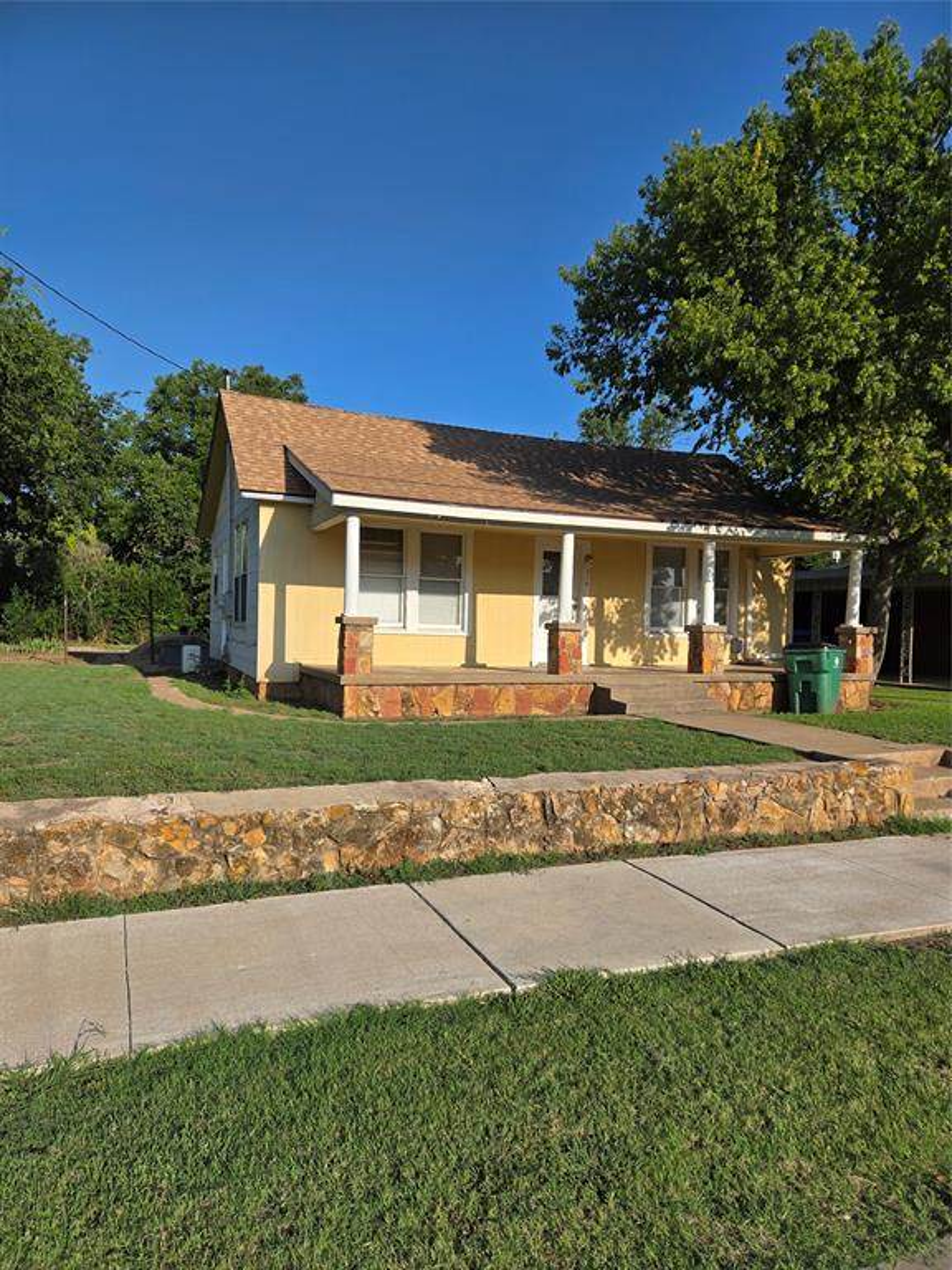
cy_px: 635
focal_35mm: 23
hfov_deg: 58.9
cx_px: 476
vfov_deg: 73.9
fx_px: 843
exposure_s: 1/2921
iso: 40
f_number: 1.8
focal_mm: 5.4
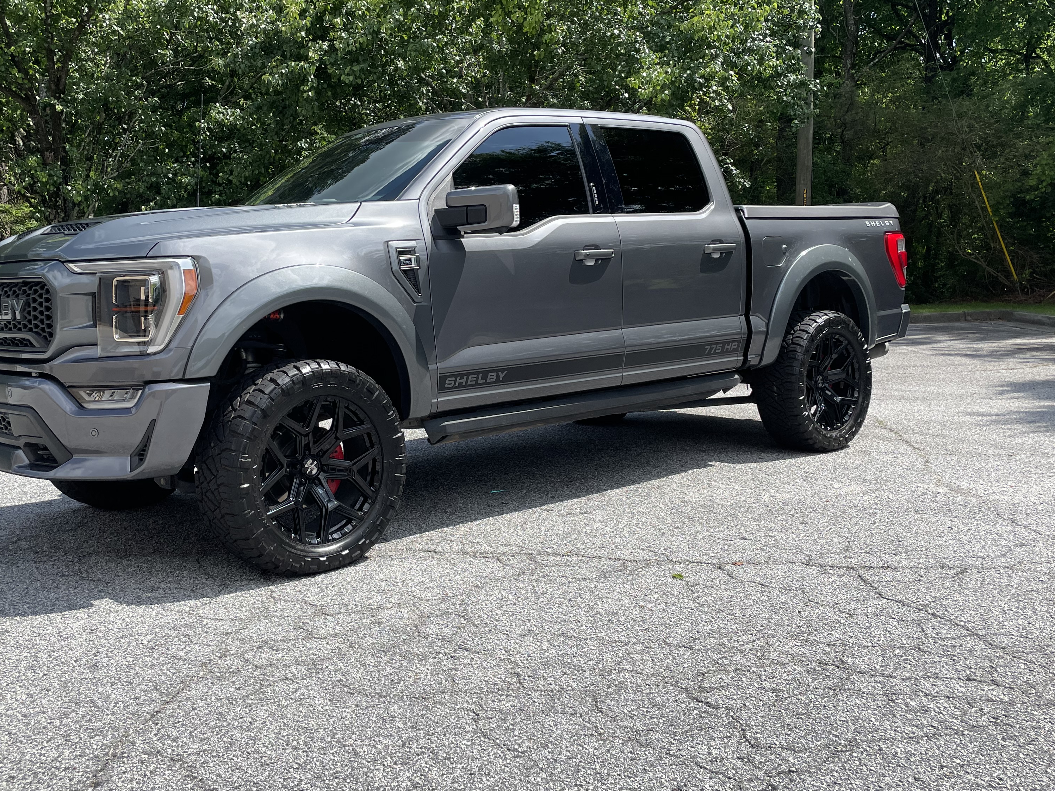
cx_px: 447
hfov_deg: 52.4
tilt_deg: -2.0
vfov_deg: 40.7
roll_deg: +0.0
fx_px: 1067
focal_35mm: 35
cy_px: 368
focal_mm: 4.2
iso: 32
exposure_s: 1/2747
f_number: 1.6
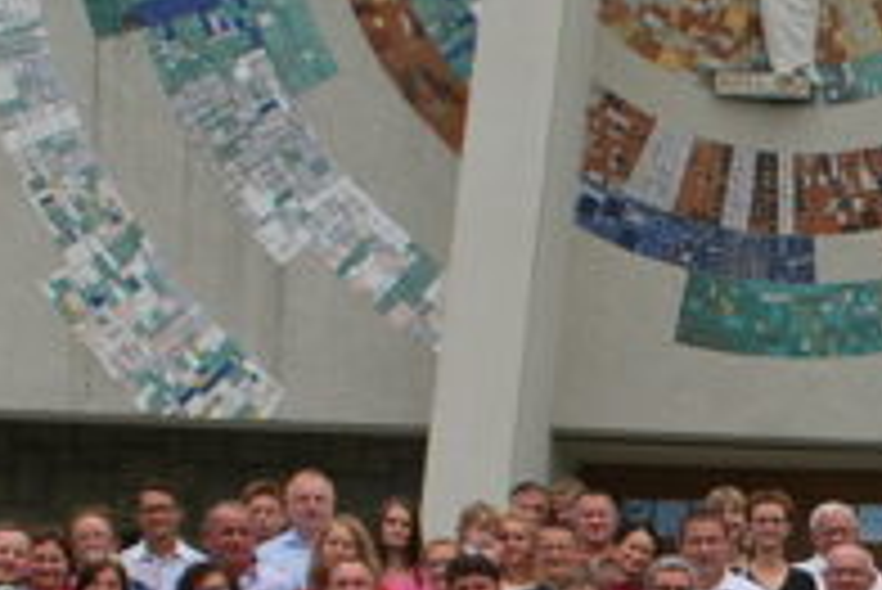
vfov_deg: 12.6
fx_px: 2599
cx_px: 1058
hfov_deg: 18.3
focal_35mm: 106
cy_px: 716
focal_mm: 18
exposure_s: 1/200
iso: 100
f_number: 8
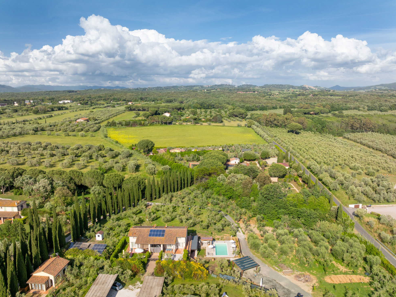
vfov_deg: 54.9
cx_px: 202
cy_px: 151
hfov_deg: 69.4
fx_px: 286
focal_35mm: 25
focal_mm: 12.29
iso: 100
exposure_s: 1/320
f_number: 5.6
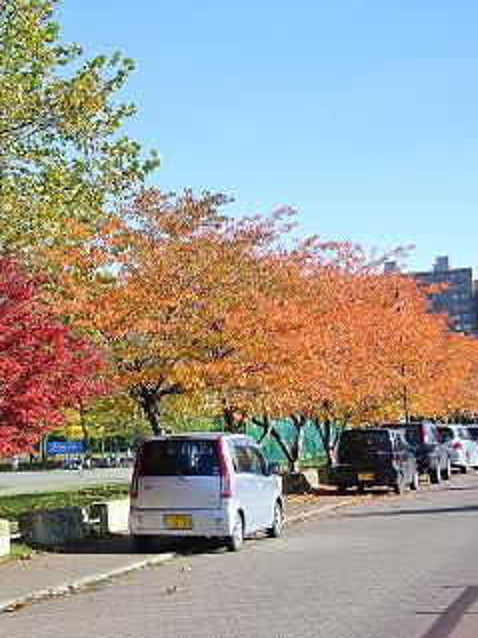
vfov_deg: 25.7
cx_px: 36
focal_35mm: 76
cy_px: 318
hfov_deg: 19.0
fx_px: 1400
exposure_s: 1/250
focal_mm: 19.6
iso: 100
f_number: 4.8
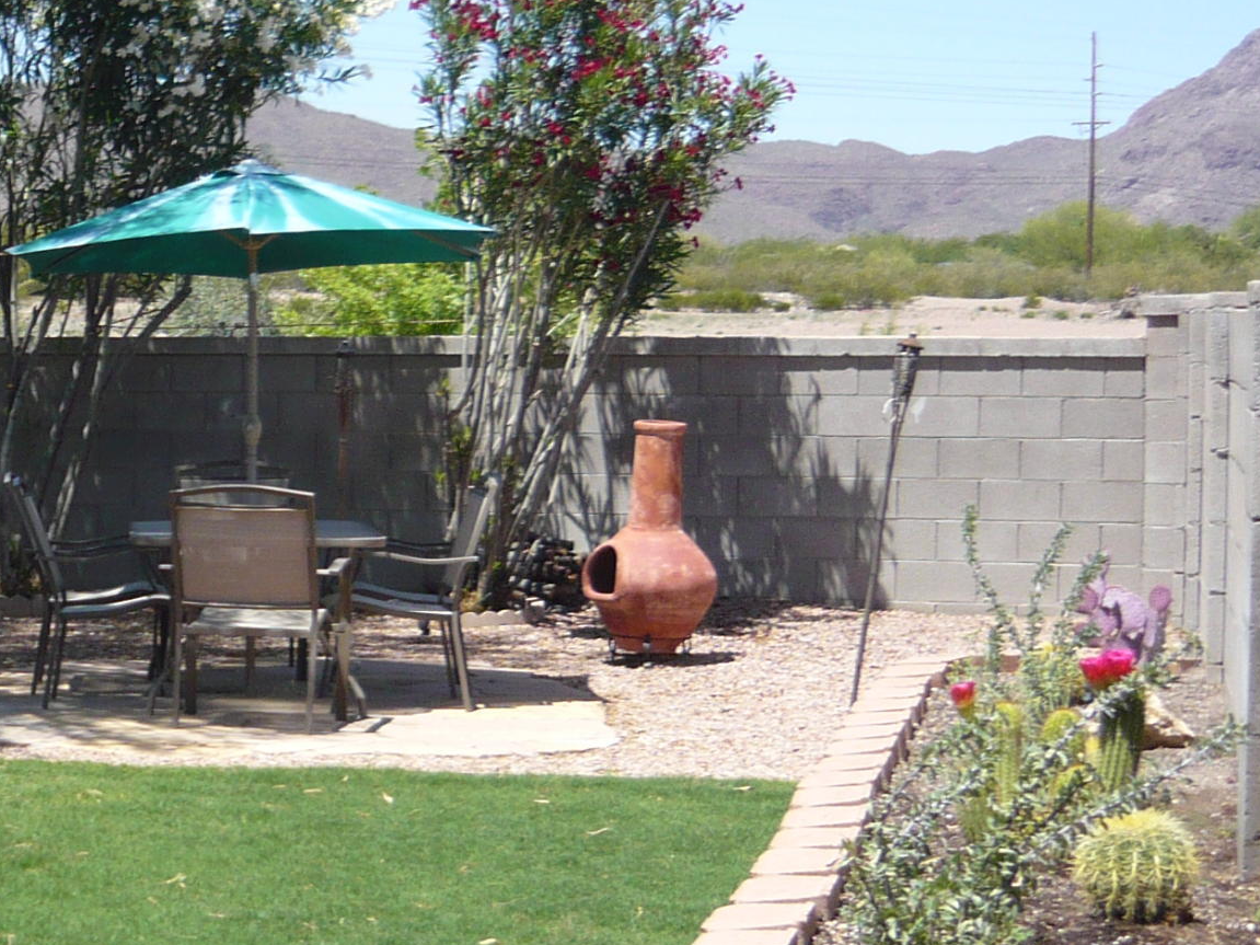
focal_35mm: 86
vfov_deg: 17.2
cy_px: 562
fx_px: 3130
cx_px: -274
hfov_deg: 21.1
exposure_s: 1/125
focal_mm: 5.5
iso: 100
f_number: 8
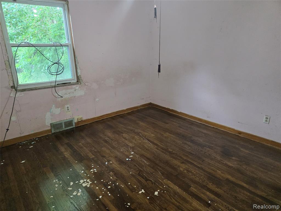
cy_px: 106
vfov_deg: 58.9
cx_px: 140
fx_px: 187
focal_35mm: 23
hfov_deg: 73.9
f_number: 1.8
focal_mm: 5.4
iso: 800
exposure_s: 1/120
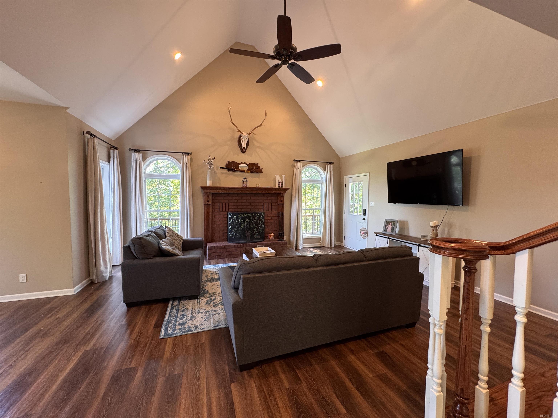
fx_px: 226
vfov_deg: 85.7
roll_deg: +0.6
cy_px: 209
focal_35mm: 14
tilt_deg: -3.1
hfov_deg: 102.1
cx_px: 279
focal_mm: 2.22
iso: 250
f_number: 2.2
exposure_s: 1/60
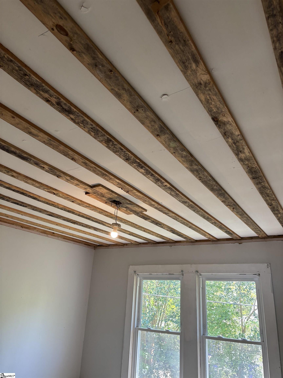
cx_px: 142
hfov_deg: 53.1
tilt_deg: +20.7
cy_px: 189
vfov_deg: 67.3
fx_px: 283
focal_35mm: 26
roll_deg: -4.6
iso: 125
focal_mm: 5.96
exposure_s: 1/120
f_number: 1.6
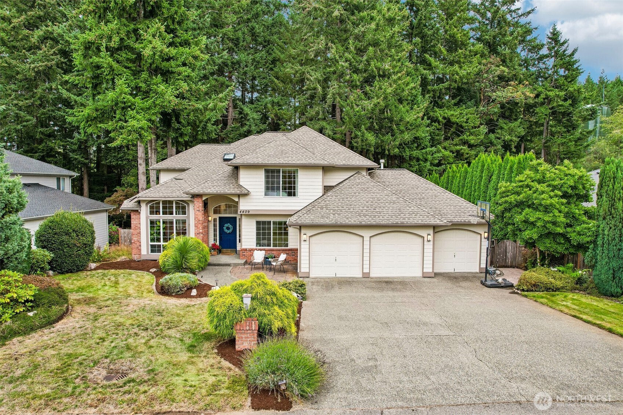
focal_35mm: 22
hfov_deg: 78.6
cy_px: 208
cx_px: 312
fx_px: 381
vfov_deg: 57.2
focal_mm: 8.4
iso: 100
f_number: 2.8
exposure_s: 1/320
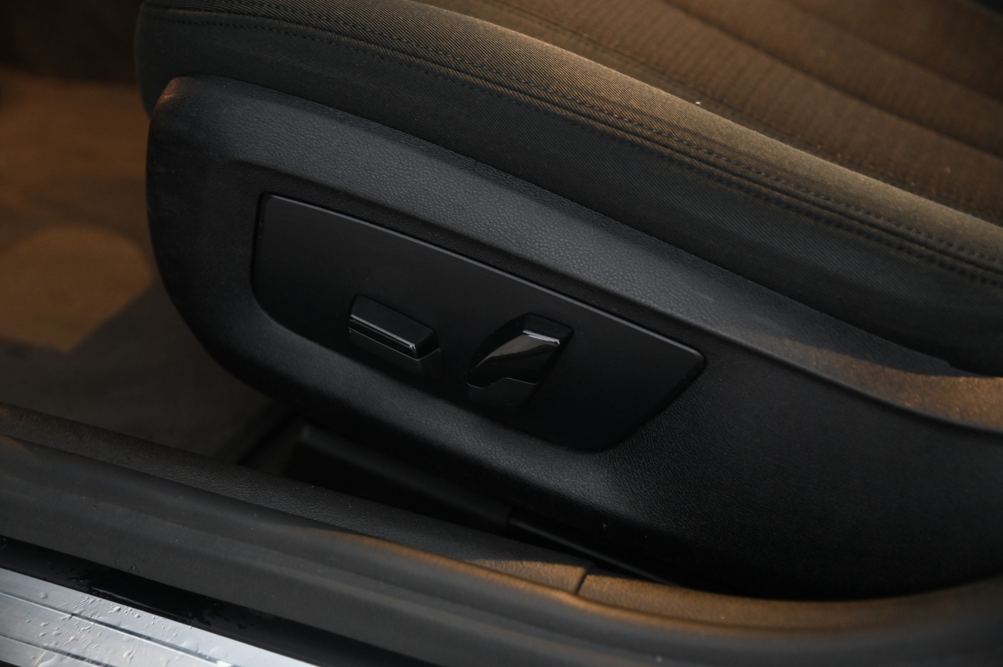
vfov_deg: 24.6
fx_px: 1531
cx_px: 502
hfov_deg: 36.3
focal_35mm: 55
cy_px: 334
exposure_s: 1/13
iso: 2000
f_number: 4
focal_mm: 55
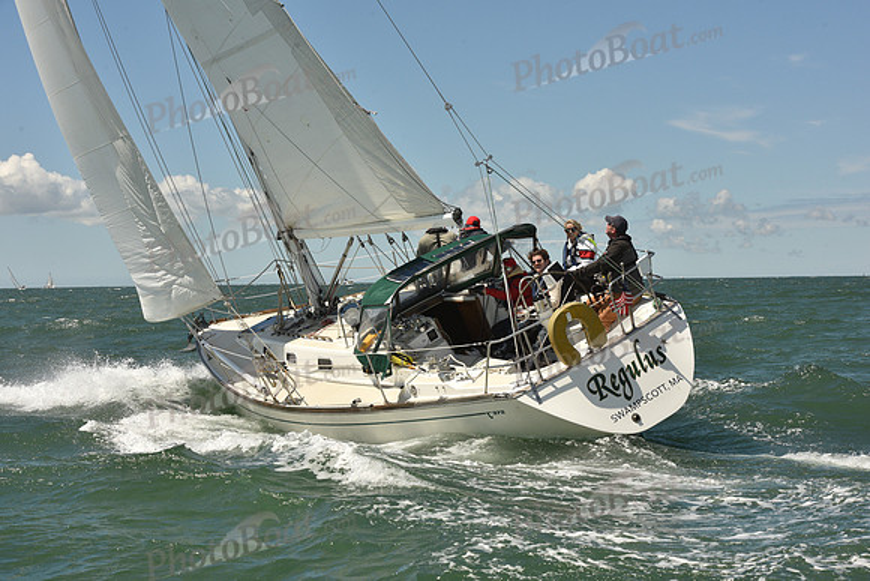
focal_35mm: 70
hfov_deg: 28.8
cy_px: 290
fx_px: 1692
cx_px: 435
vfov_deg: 19.5
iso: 320
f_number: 11
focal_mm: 70
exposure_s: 1/800
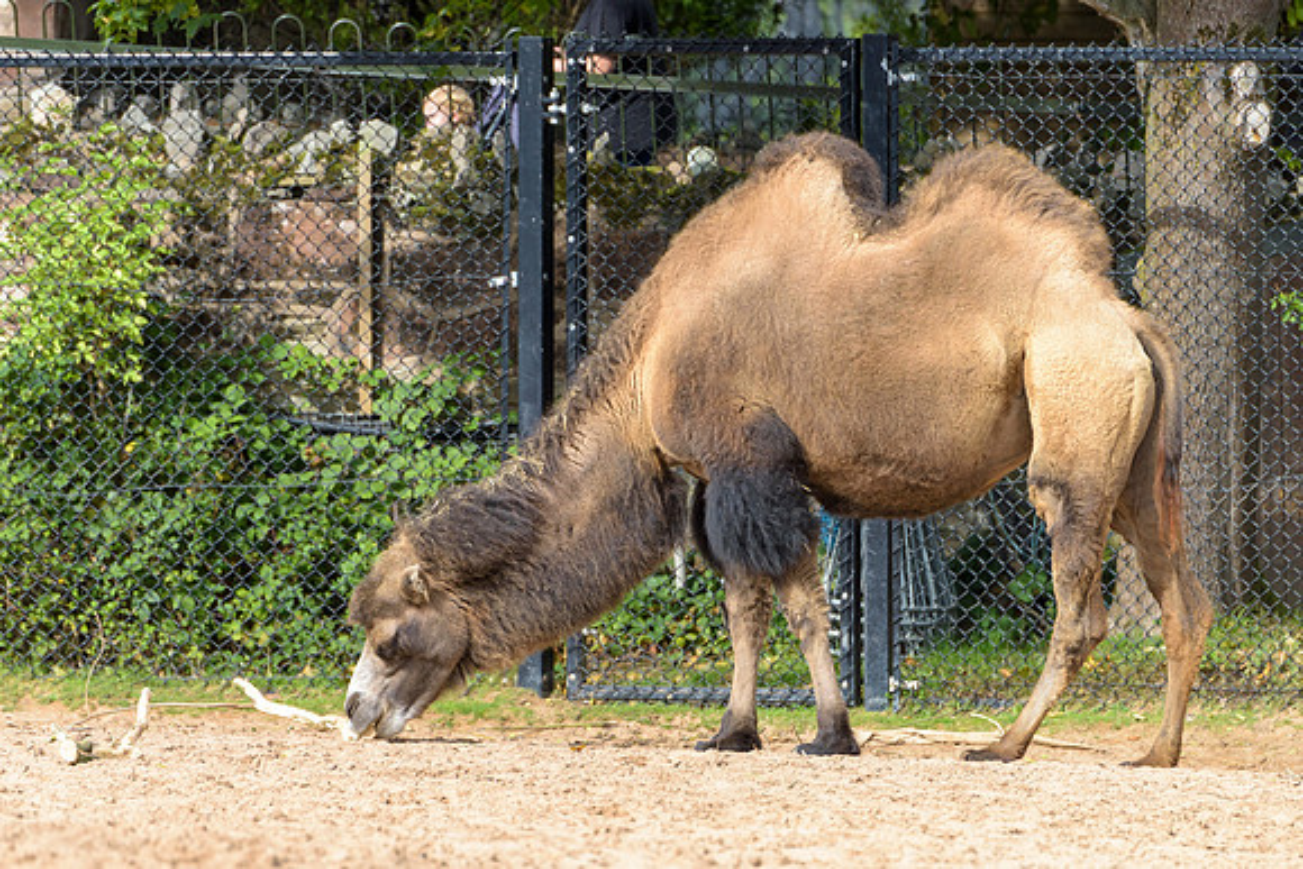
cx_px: 530
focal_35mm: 499
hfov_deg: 4.1
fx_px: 18072
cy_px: 516
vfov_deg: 2.8
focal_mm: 400
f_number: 5.6
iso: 400
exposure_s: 1/1250
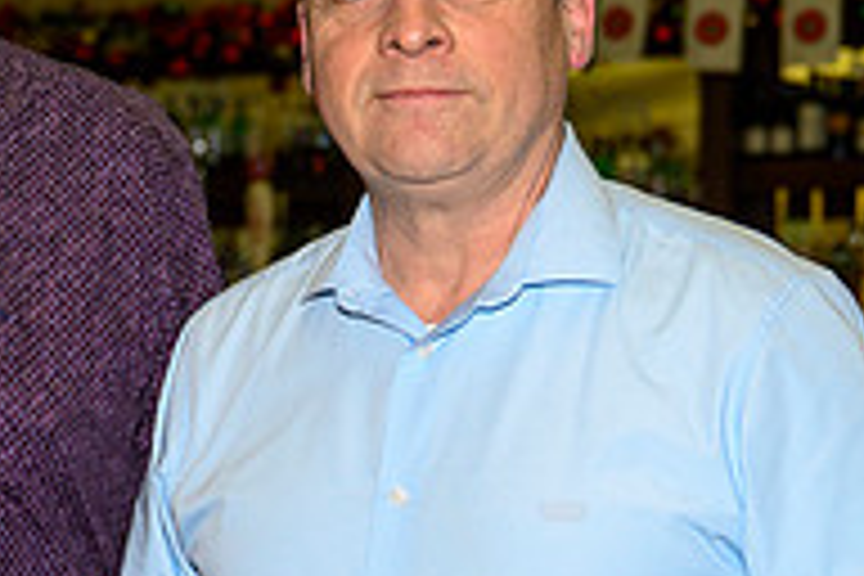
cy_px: 408
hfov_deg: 17.7
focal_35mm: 114
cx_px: 101
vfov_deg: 12.0
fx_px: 2736
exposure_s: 1/100
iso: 1600
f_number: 3.2
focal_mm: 35
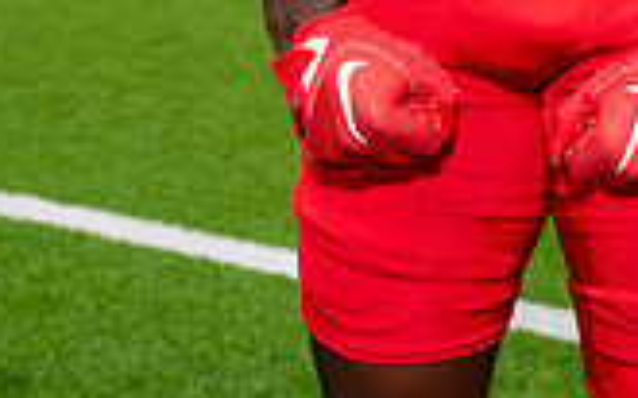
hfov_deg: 18.2
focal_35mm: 114
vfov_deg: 10.3
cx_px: 495
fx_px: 1982
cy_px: -460
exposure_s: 1/250
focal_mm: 41
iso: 100
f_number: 5
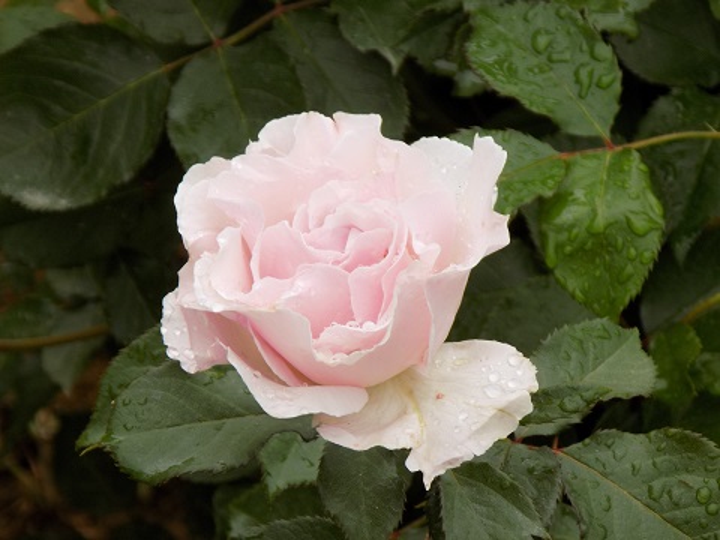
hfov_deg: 4.4
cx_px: 360
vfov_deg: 3.3
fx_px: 9297
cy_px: 270
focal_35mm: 447
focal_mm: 79.5
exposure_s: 1/60
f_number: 5.9
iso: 80
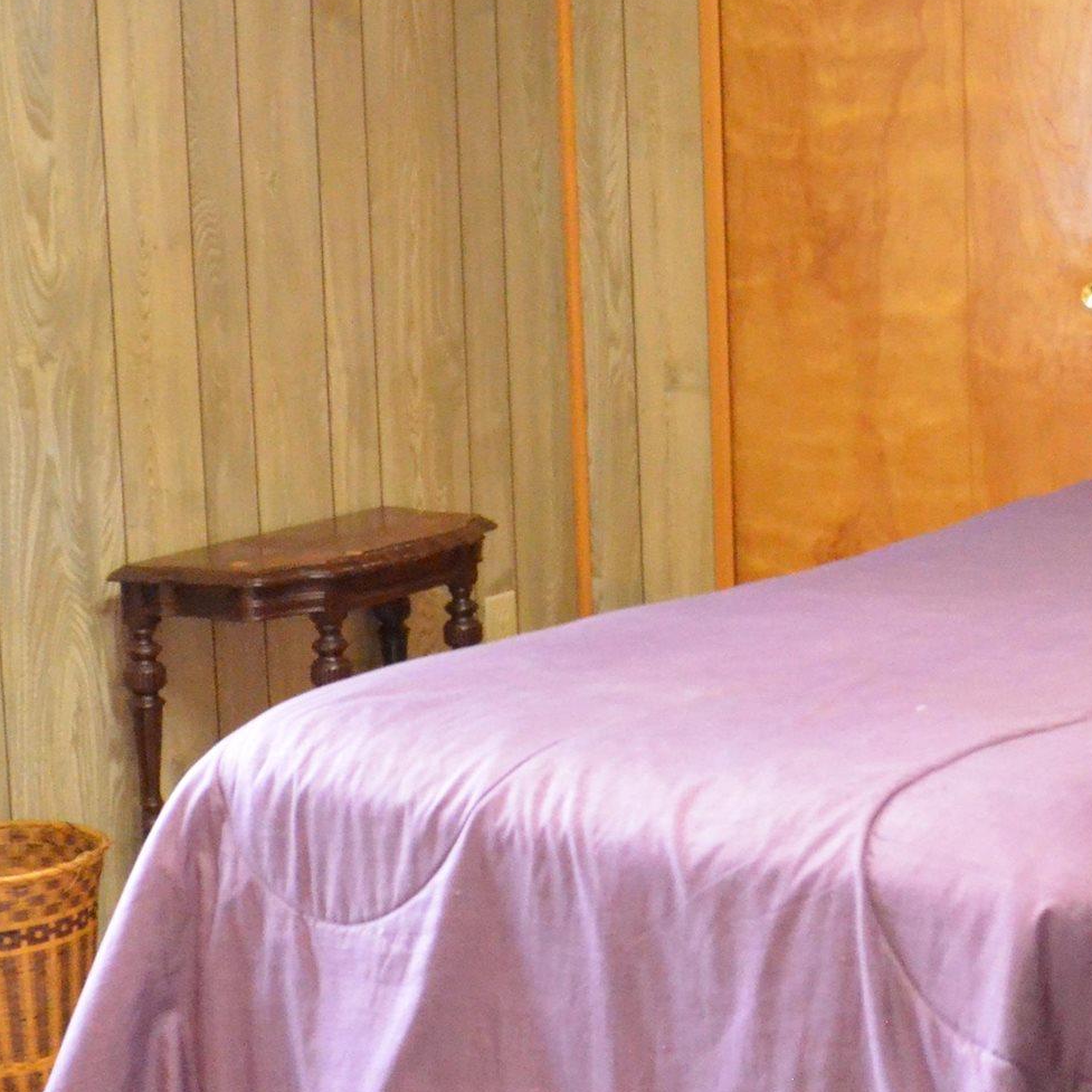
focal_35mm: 72
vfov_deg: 24.0
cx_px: 1017
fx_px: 2570
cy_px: 445
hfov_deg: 23.3
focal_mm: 18
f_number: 8
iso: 6400
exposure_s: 1/25
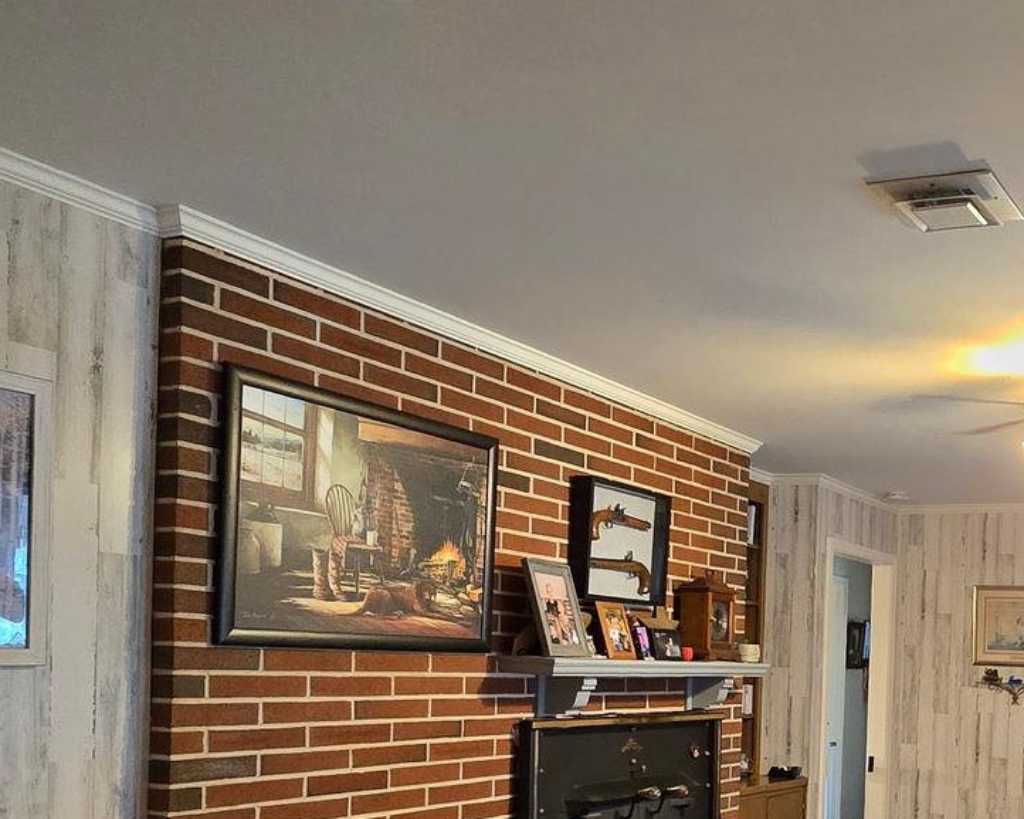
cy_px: 666
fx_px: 1091
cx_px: 923
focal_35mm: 36
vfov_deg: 39.4
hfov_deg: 45.5
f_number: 2.2
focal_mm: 2.2
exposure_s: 1/60
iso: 800
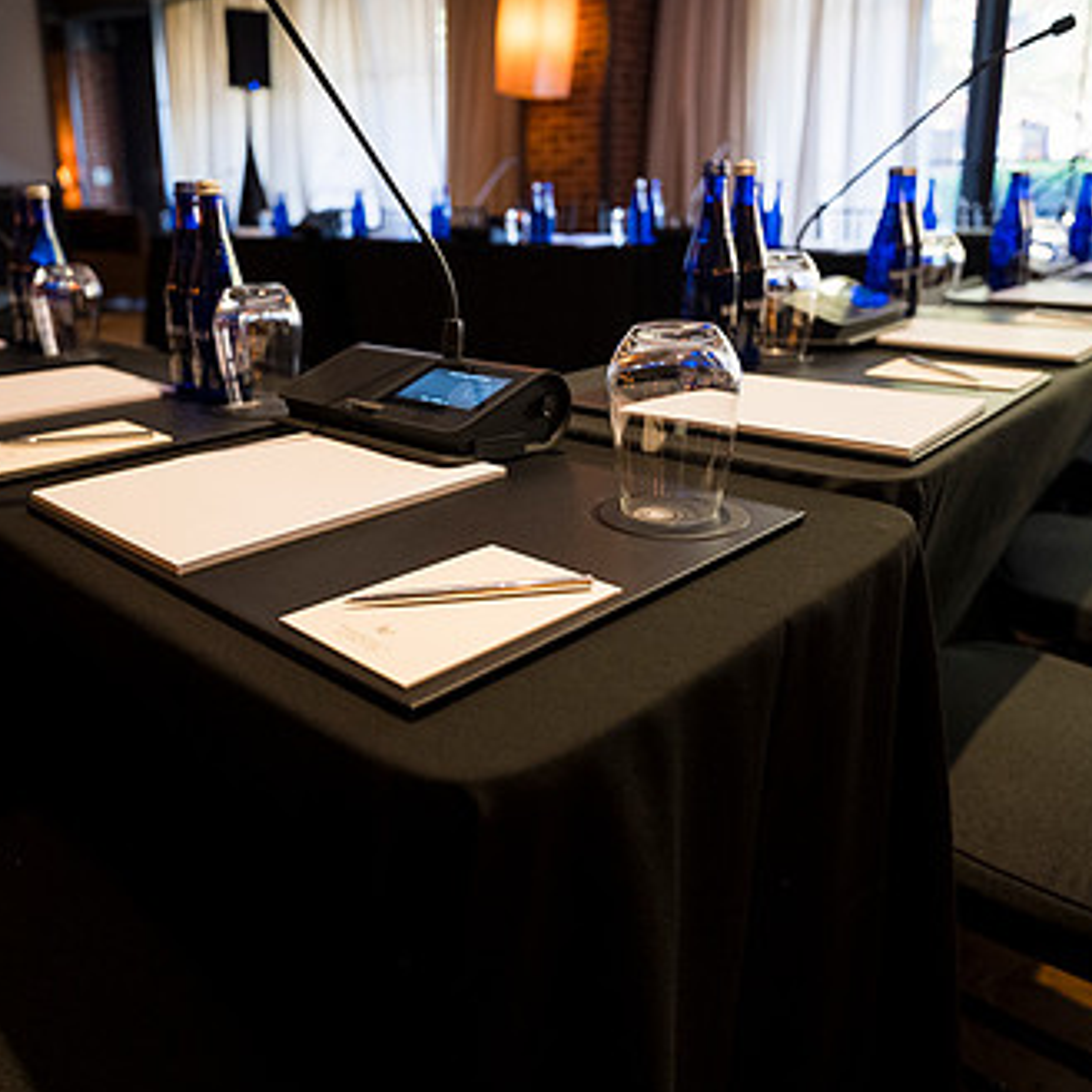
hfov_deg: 64.8
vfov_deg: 64.6
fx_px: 857
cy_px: 636
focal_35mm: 24
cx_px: 485
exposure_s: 1/100
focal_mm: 16
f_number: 2.2
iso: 1000
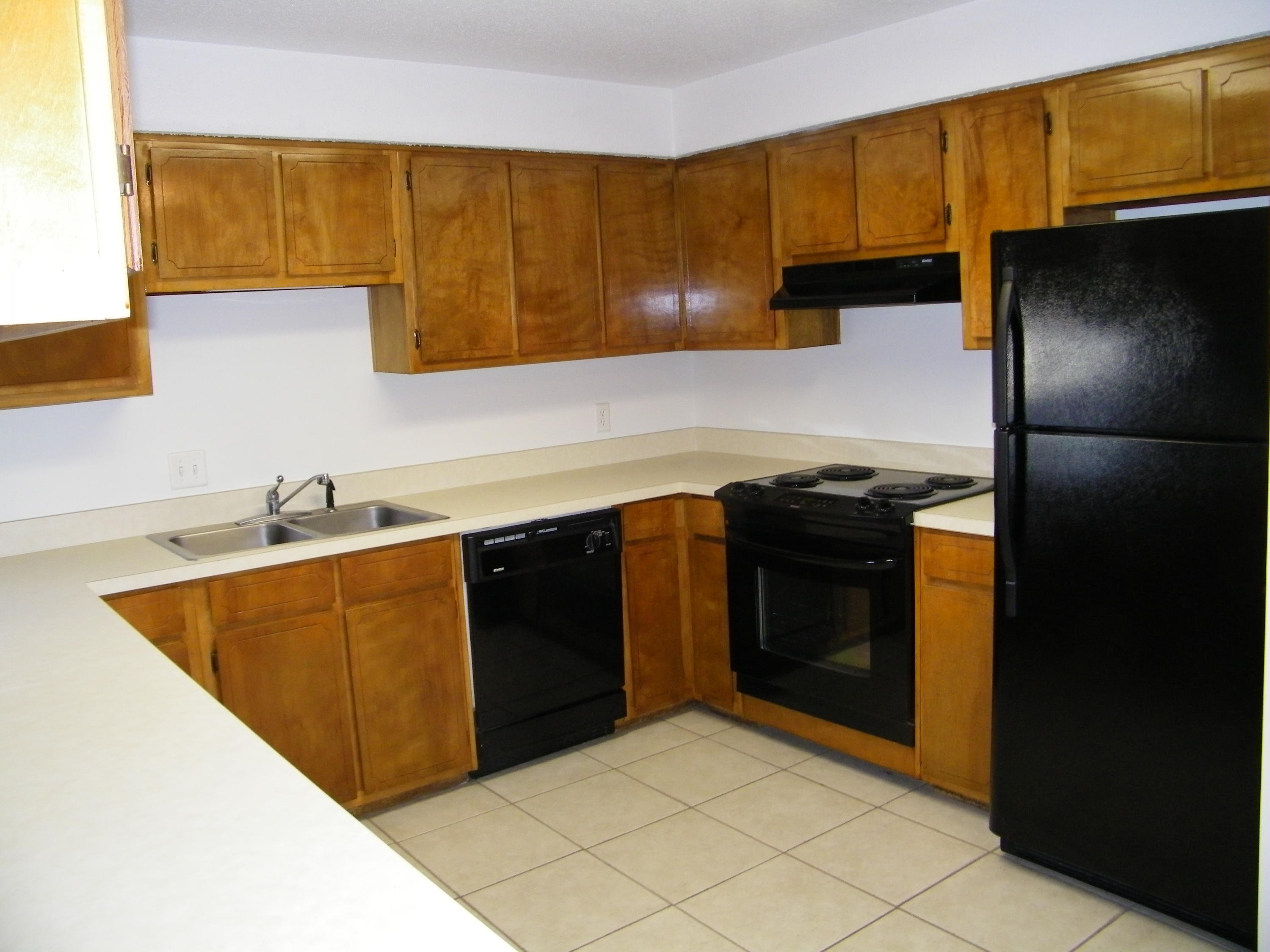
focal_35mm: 28
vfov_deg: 49.7
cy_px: 476
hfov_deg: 63.4
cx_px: 635
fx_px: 1027
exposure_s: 1/30
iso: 200
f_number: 3.5
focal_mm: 5
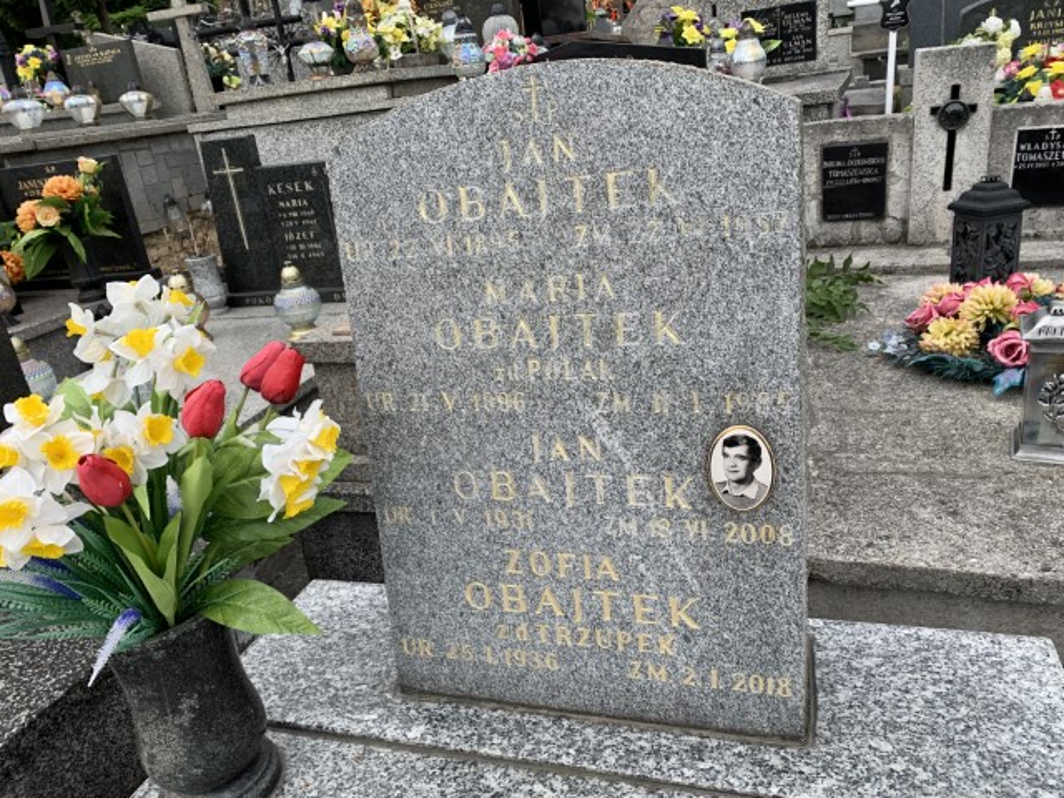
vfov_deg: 53.1
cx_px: 532
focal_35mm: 26
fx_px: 799
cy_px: 399
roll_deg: +8.7
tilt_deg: -21.3
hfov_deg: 67.3
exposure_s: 1/608
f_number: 1.8
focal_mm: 4.25
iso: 25
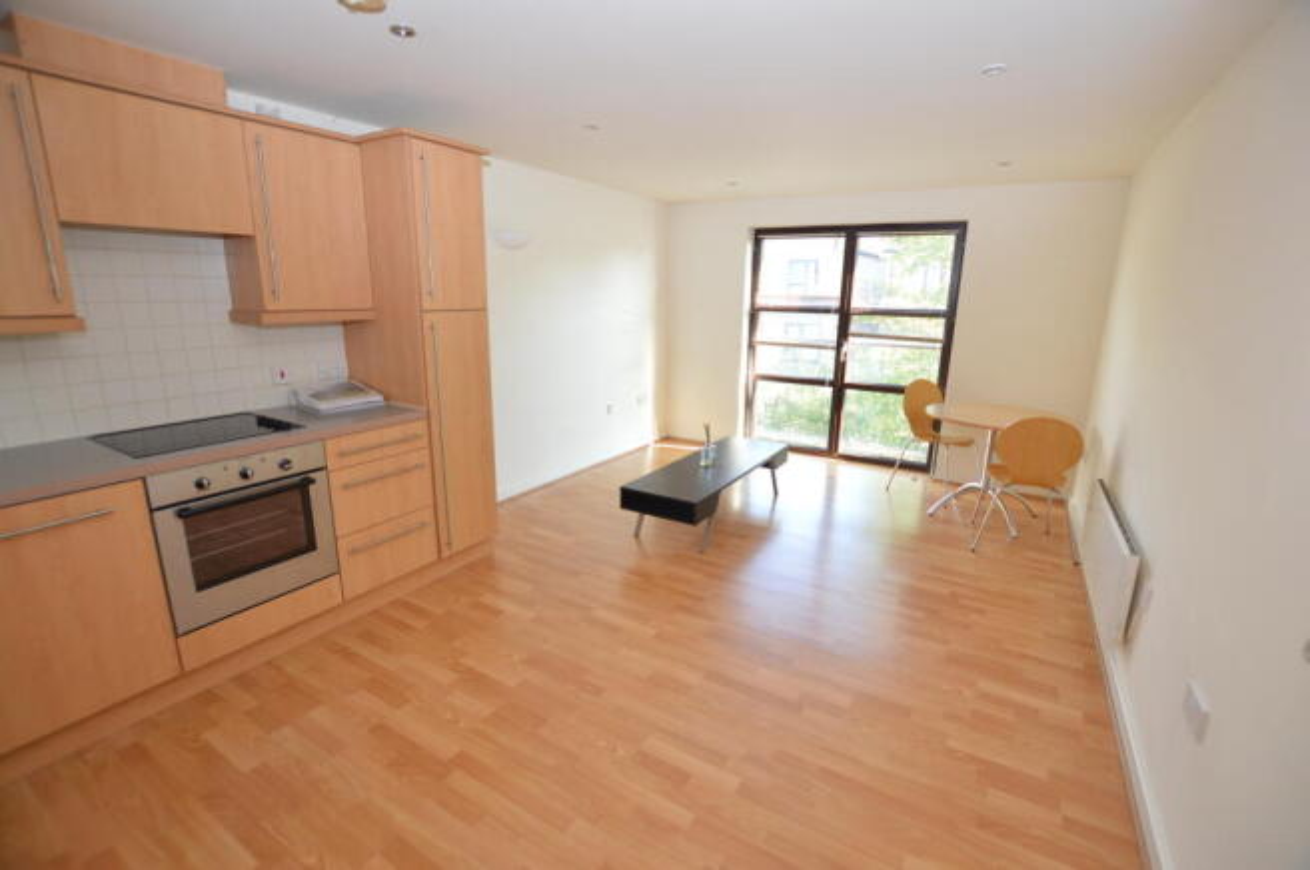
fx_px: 545
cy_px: 435
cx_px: 655
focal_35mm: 15
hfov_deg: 100.4
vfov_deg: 77.2
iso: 400
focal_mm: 10
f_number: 4
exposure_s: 1/60
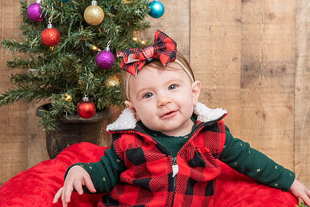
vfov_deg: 17.1
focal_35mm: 80
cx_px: 181
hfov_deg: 25.3
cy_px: 102
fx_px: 689
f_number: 5.6
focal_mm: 62
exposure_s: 1/250
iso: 1600
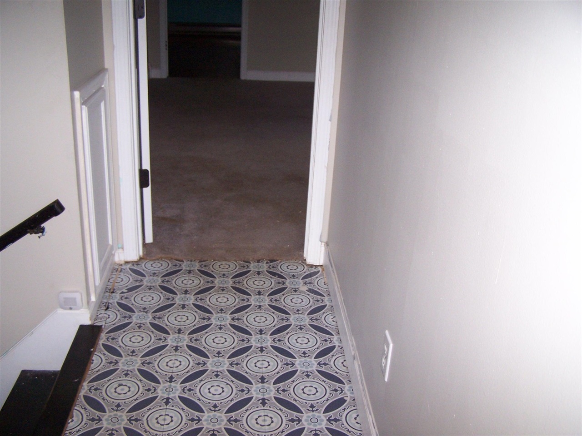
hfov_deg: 49.0
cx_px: 291
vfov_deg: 37.7
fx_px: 639
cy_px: 218
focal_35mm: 38
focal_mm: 6.3
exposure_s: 1/60
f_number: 2.8
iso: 140
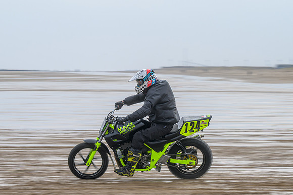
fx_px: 1280
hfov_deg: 13.1
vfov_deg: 8.7
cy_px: 104
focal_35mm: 157
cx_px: 153
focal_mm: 97
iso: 64
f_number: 8
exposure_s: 1/160
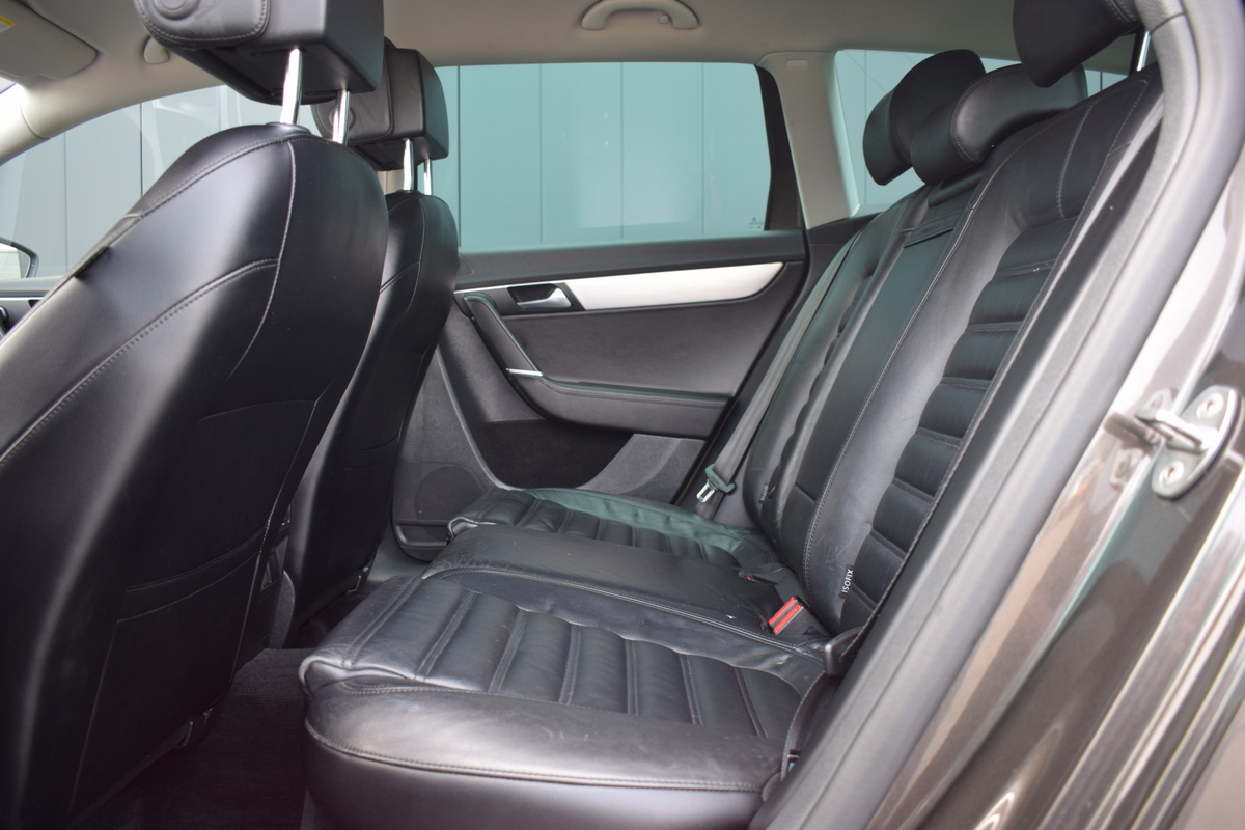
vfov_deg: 43.6
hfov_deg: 61.9
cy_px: 415
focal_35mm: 30
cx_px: 622
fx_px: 1037
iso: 400
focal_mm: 20
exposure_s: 1/60
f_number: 4
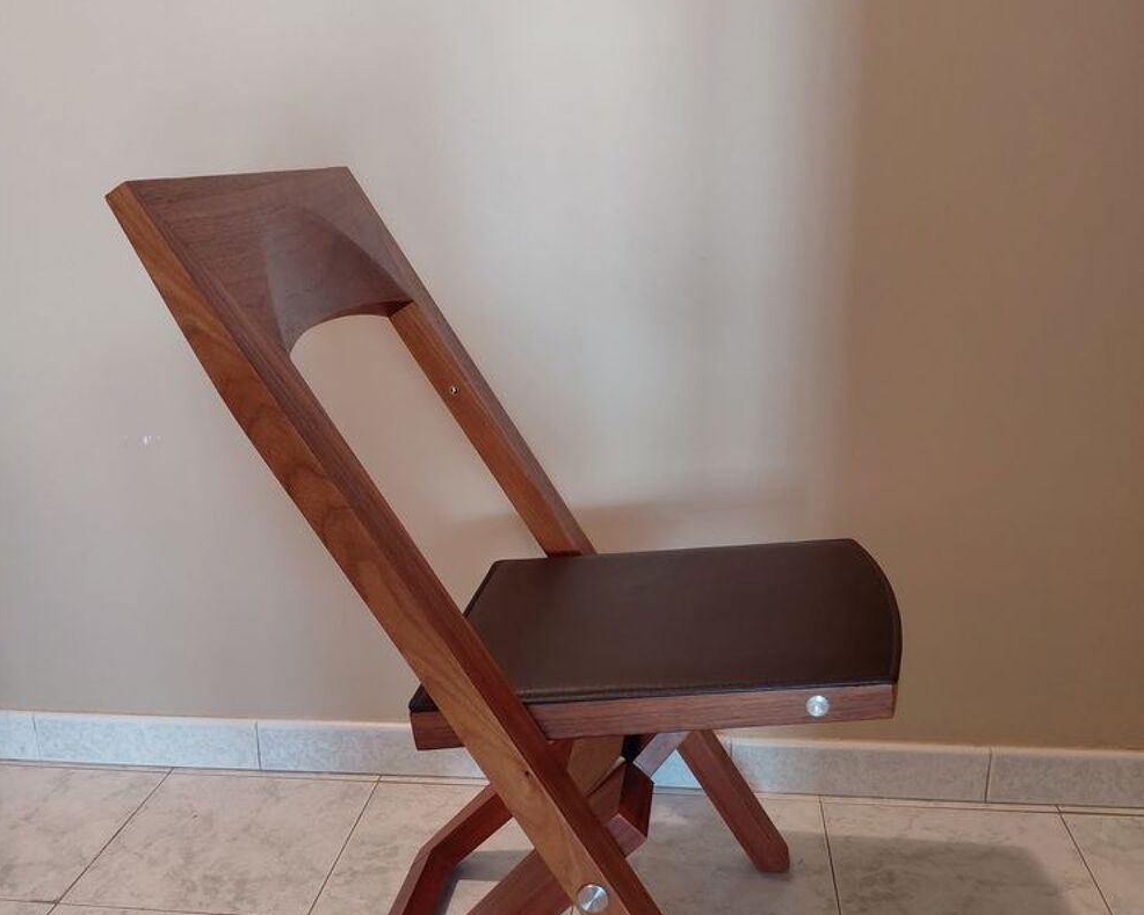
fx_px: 1117
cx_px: 569
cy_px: 578
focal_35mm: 33
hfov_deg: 54.2
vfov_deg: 44.2
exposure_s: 1/50.1
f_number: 1.8
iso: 320
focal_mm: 4.69
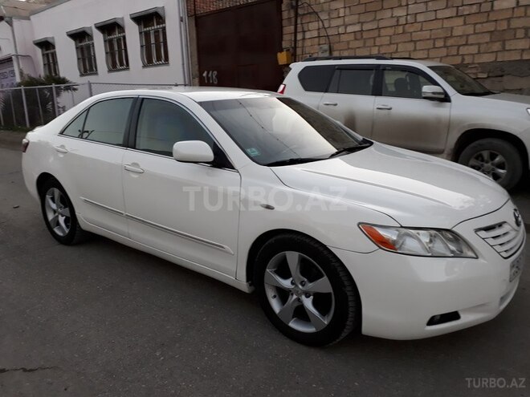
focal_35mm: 27
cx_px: 265
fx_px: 413
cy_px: 198
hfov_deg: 65.3
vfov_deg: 51.4
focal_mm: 3.6
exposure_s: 1/33
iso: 80
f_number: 1.9
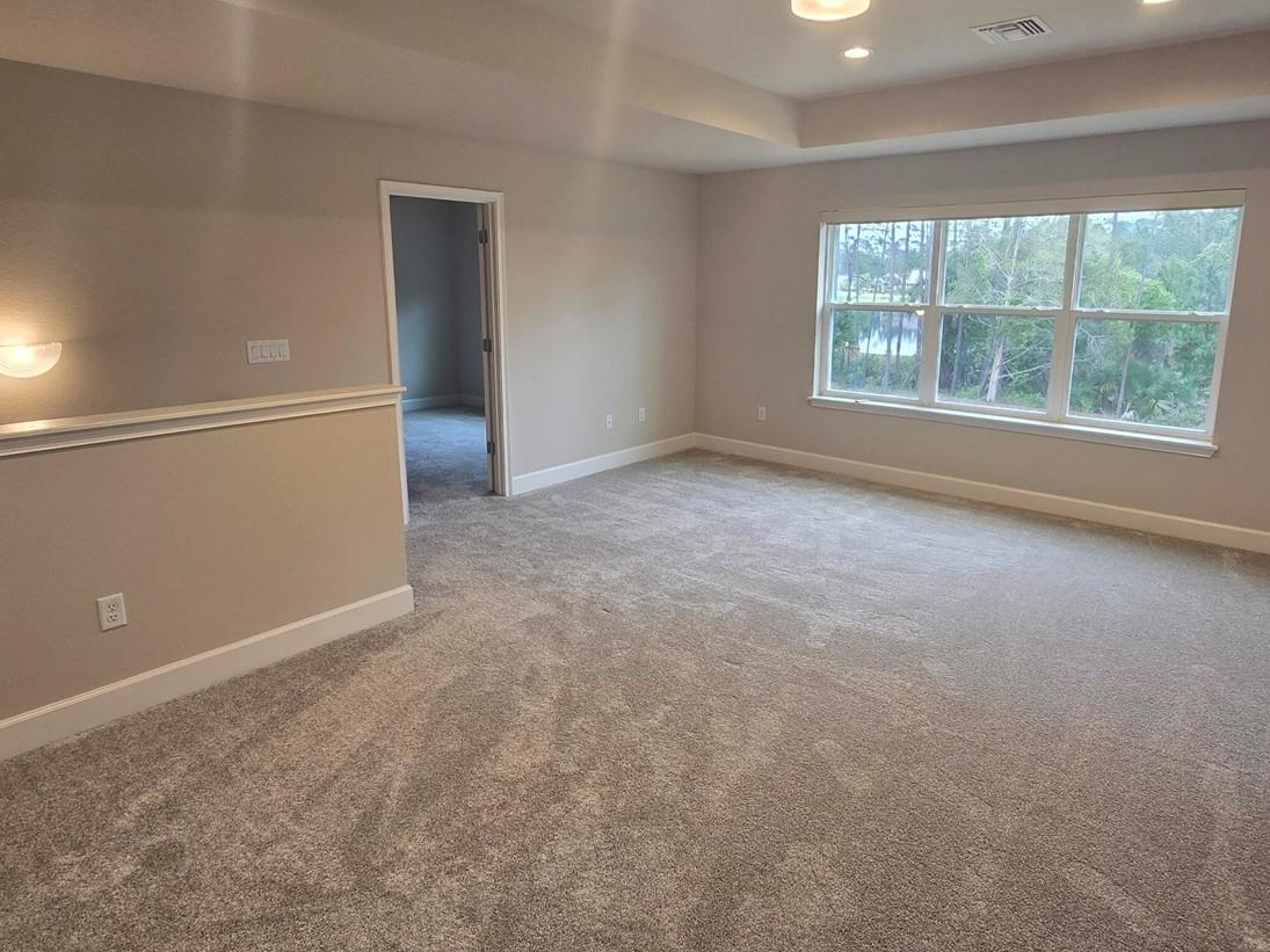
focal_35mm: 19
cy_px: 416
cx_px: 677
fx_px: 697
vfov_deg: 68.4
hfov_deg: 84.6
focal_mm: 2.2
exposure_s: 1/60
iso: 160
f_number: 2.2
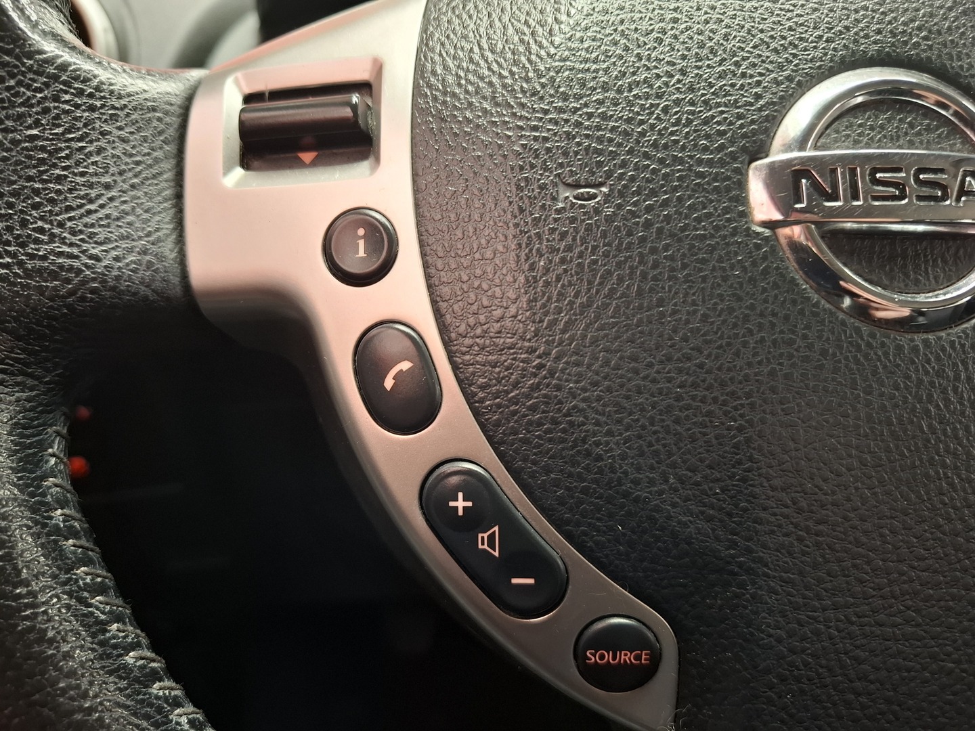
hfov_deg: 73.9
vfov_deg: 58.9
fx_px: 648
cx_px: 488
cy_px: 366
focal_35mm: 23
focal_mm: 5.54
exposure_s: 1/25
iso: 400
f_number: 1.8
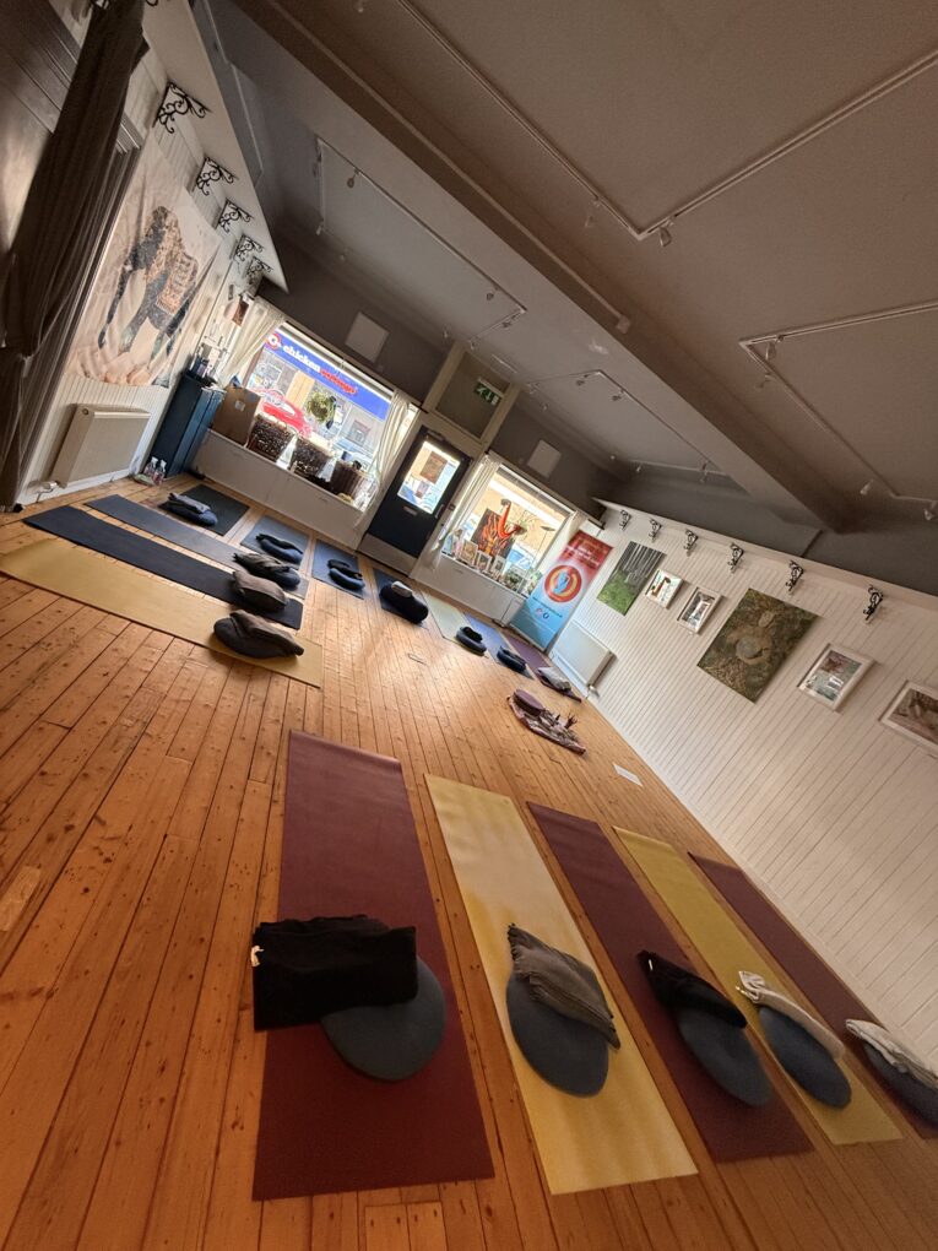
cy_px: 626
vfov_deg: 102.1
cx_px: 469
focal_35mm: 14
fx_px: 506
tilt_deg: -11.2
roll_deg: -31.3
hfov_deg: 85.7
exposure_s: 1/99
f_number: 2.2
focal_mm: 2.22
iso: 320
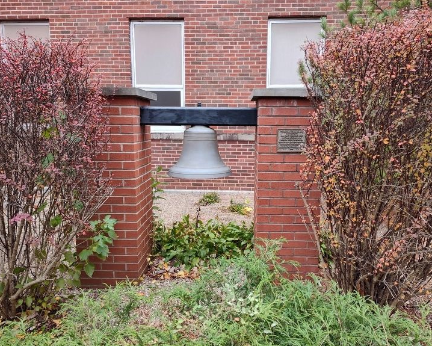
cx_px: 227
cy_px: 170
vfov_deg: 56.8
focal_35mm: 25
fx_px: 320
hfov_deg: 68.0
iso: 238
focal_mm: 5.56
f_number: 1.8
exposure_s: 1/120
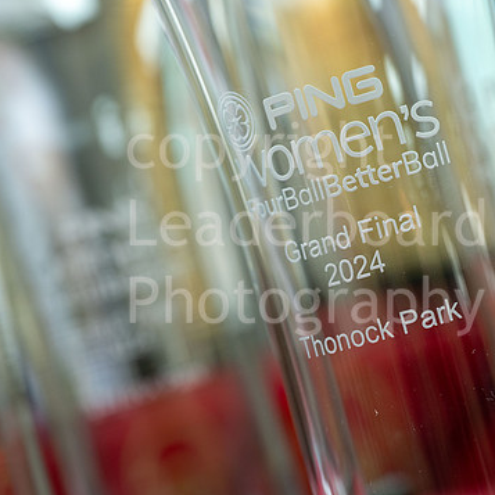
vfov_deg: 12.7
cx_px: 309
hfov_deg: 12.6
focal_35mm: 138
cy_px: 236
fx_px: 2233
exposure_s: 1/50
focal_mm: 100
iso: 500
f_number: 5.6
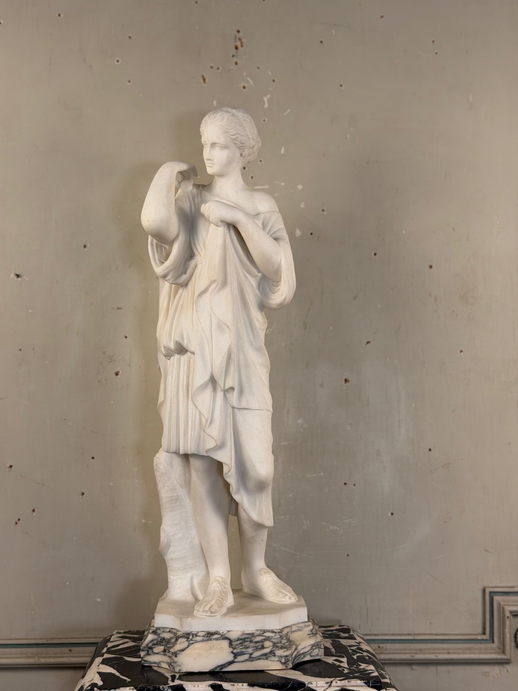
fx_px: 958
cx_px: 259
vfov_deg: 39.7
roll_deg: -0.4
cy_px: 346
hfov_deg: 30.3
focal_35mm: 48
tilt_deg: +4.4
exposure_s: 1/100
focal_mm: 6.76
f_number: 1.78
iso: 64
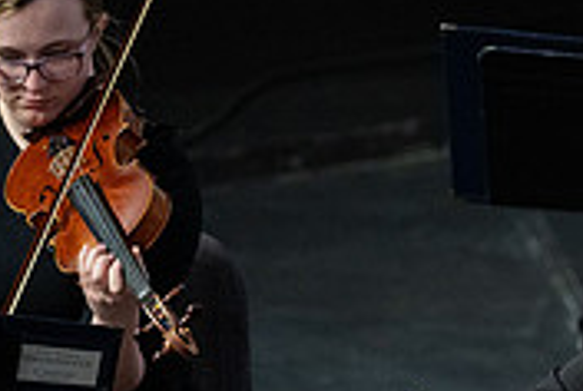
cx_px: 702
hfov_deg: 3.1
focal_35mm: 658
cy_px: 432
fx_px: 10674
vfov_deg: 2.1
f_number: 2.8
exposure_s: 1/400
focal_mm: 200
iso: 2000
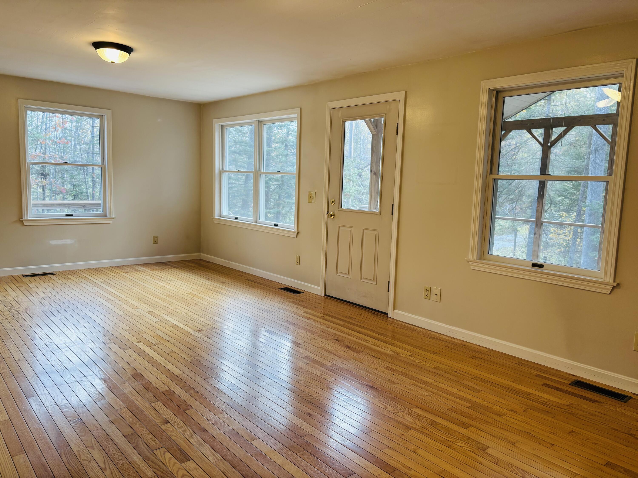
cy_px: 239
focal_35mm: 26
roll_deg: -1.9
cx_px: 319
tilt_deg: -6.8
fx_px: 479
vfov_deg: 53.1
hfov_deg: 67.3
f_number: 1.6
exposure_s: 1/60
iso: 100
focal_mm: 5.96
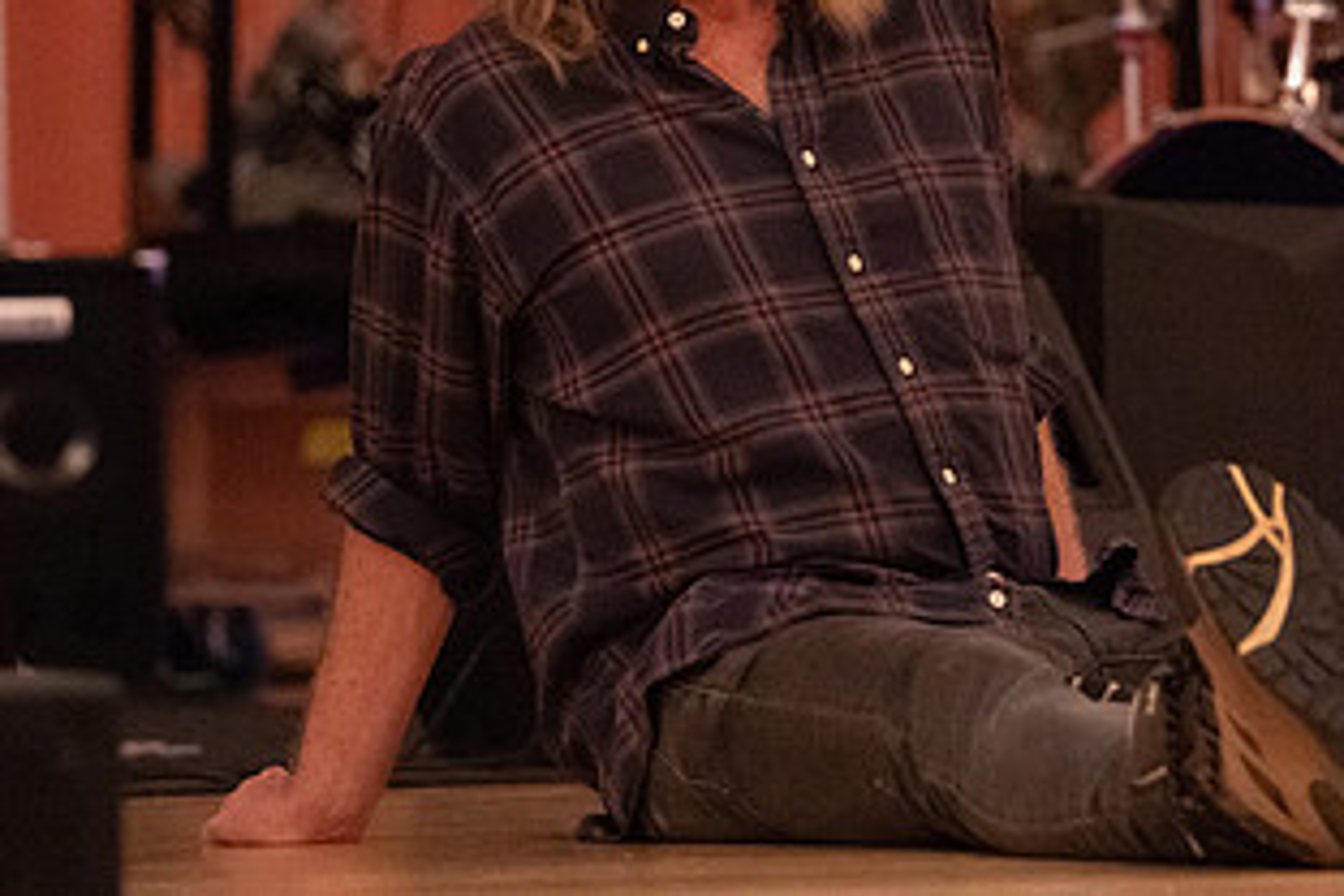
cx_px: 698
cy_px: 67
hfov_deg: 6.7
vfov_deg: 4.5
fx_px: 11460
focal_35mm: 307
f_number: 4.5
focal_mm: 165
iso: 20000
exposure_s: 1/160
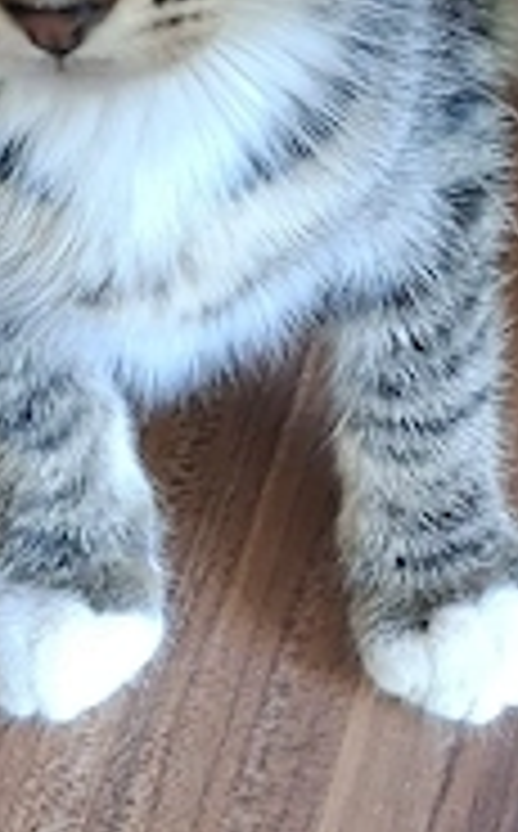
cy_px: -27
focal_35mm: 53
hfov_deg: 24.2
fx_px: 1202
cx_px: 189
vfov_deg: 34.3
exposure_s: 1/25
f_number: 1.8
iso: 640
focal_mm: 5.54
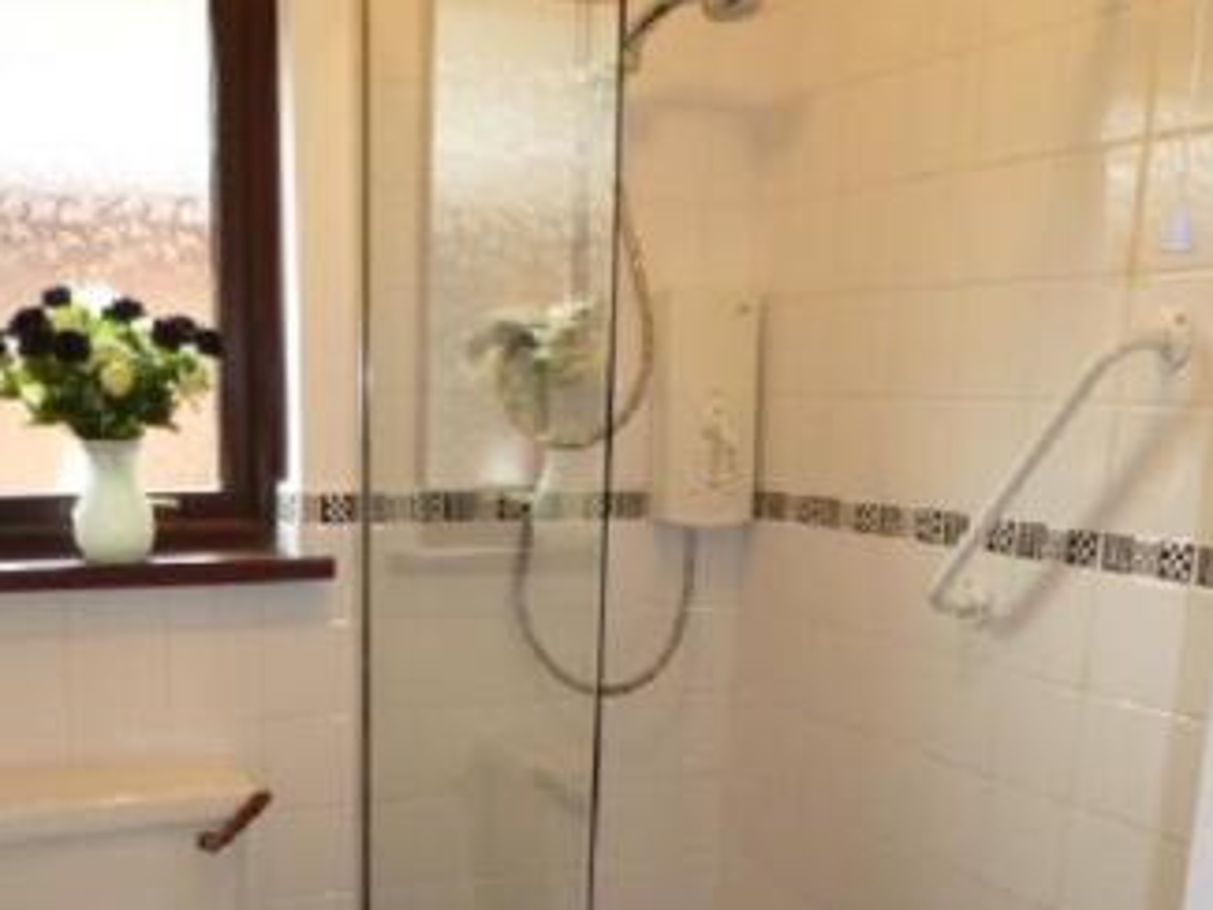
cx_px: 427
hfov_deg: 43.4
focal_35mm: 43
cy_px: 807
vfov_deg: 32.1
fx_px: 1507
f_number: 3.3
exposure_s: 1/60
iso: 400
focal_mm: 4.3
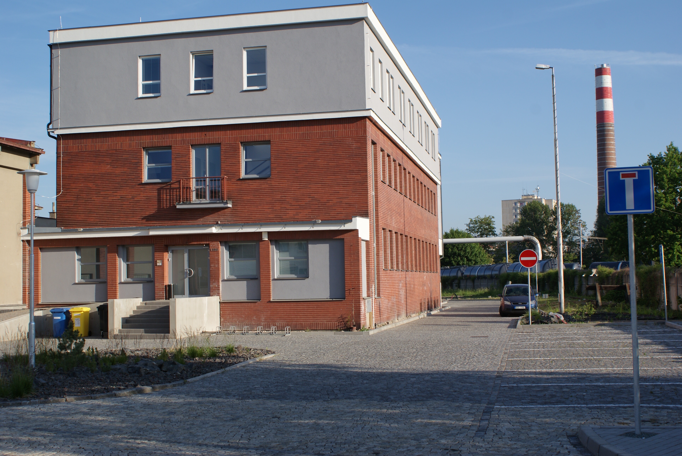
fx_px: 854
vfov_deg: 29.9
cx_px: 341
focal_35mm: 45
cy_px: 228
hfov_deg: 43.6
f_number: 9
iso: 100
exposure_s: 1/160
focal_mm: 30
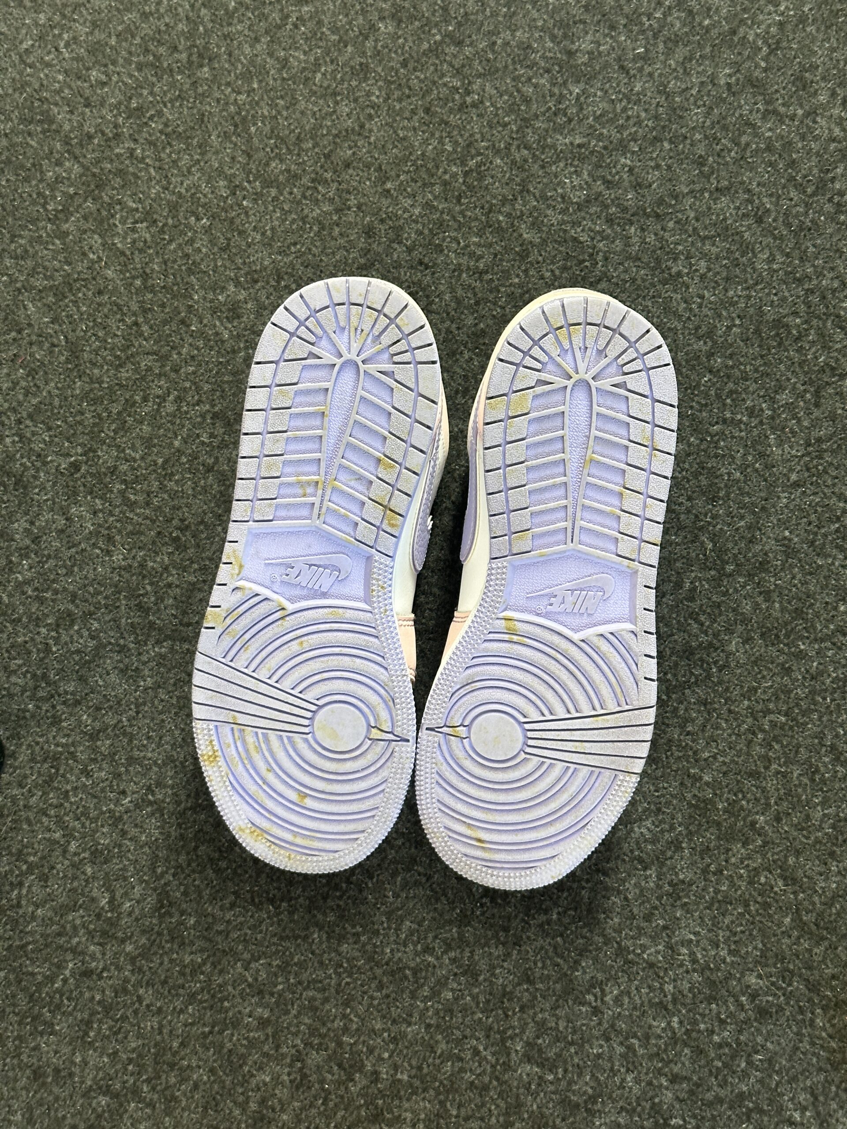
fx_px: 1566
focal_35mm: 48
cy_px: 564
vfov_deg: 39.7
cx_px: 424
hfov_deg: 30.3
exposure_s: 1/33
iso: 320
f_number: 1.78
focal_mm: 6.86
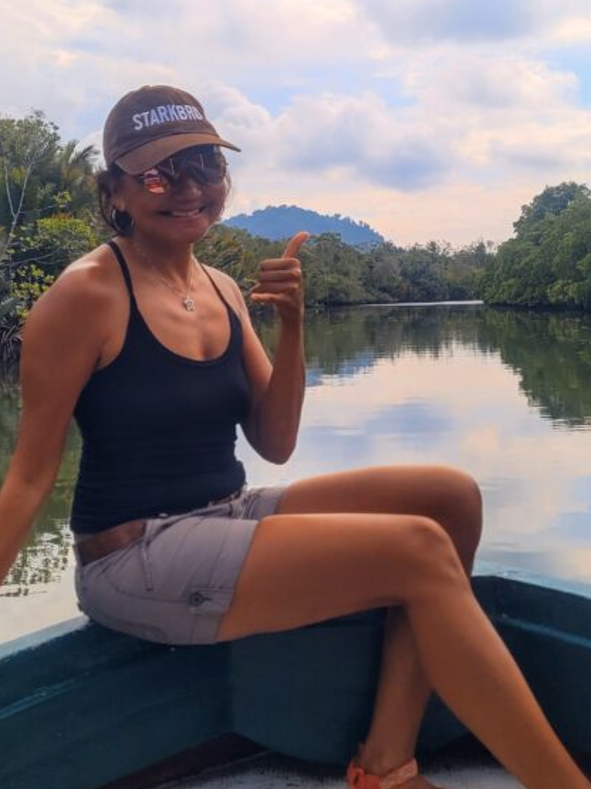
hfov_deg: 30.3
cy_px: 253
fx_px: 1093
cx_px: 300
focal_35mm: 48
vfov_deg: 39.1
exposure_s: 1/4142
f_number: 1.8
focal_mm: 5.4
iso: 40
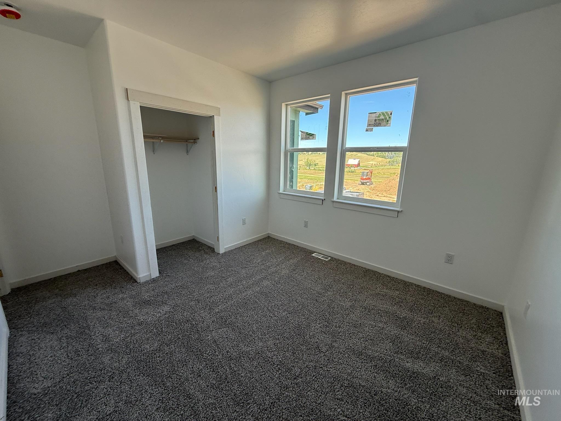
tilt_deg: -12.1
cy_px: 210
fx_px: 227
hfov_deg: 102.1
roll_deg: -1.2
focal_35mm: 14
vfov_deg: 85.7
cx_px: 280
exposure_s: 1/266
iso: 64
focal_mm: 2.22
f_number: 2.2
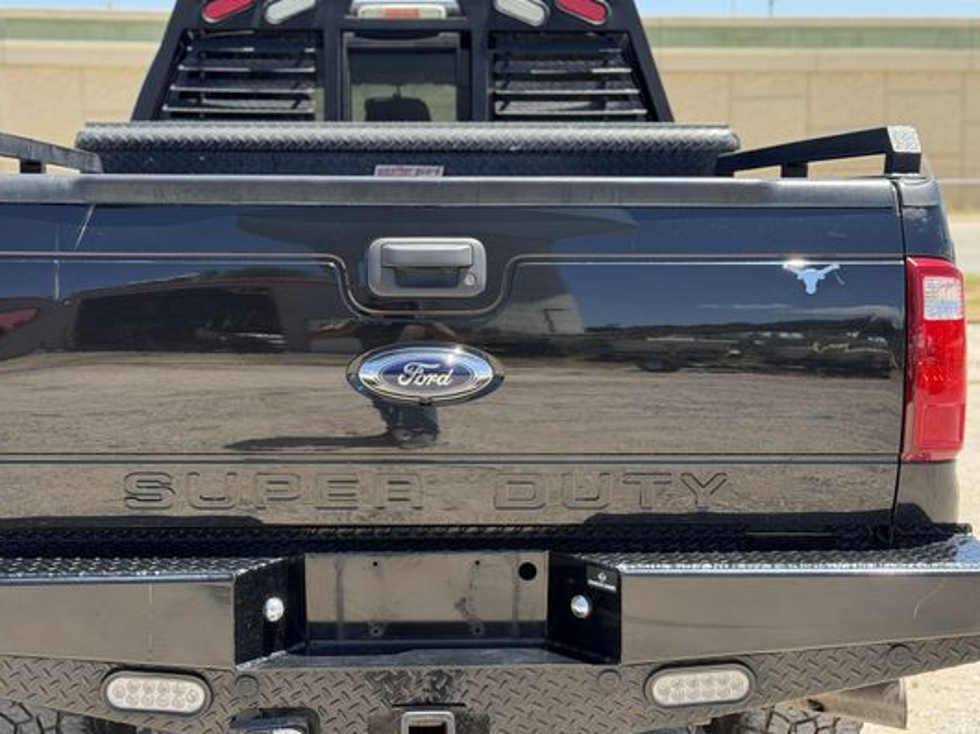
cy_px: 383
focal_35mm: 58
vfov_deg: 25.2
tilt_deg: -7.9
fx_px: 1641
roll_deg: +0.4
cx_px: 422
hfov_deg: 33.2
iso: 100
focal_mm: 6.76
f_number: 1.78
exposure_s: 1/1116
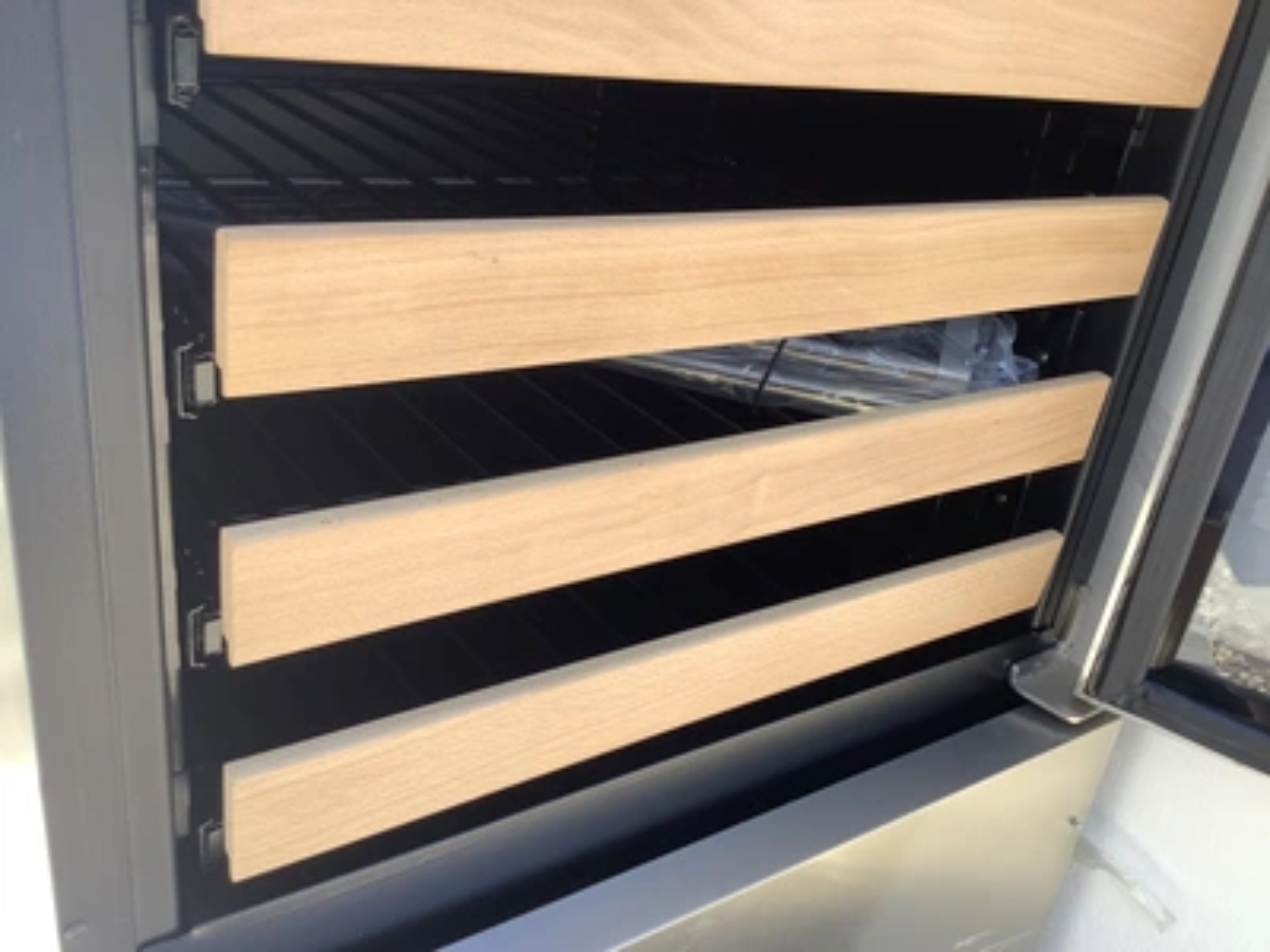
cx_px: 635
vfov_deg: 45.4
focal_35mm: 31
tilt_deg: -24.1
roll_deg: -2.1
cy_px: 476
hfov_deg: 58.4
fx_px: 1137
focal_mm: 3.3
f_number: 2.4
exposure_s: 1/121
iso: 25
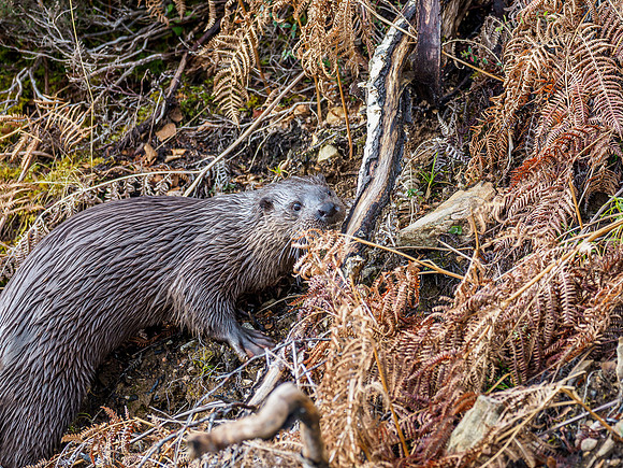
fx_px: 10816
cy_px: 234
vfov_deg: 2.5
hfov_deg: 3.3
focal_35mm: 601
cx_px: 312
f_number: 4
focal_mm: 300
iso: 640
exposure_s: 1/250
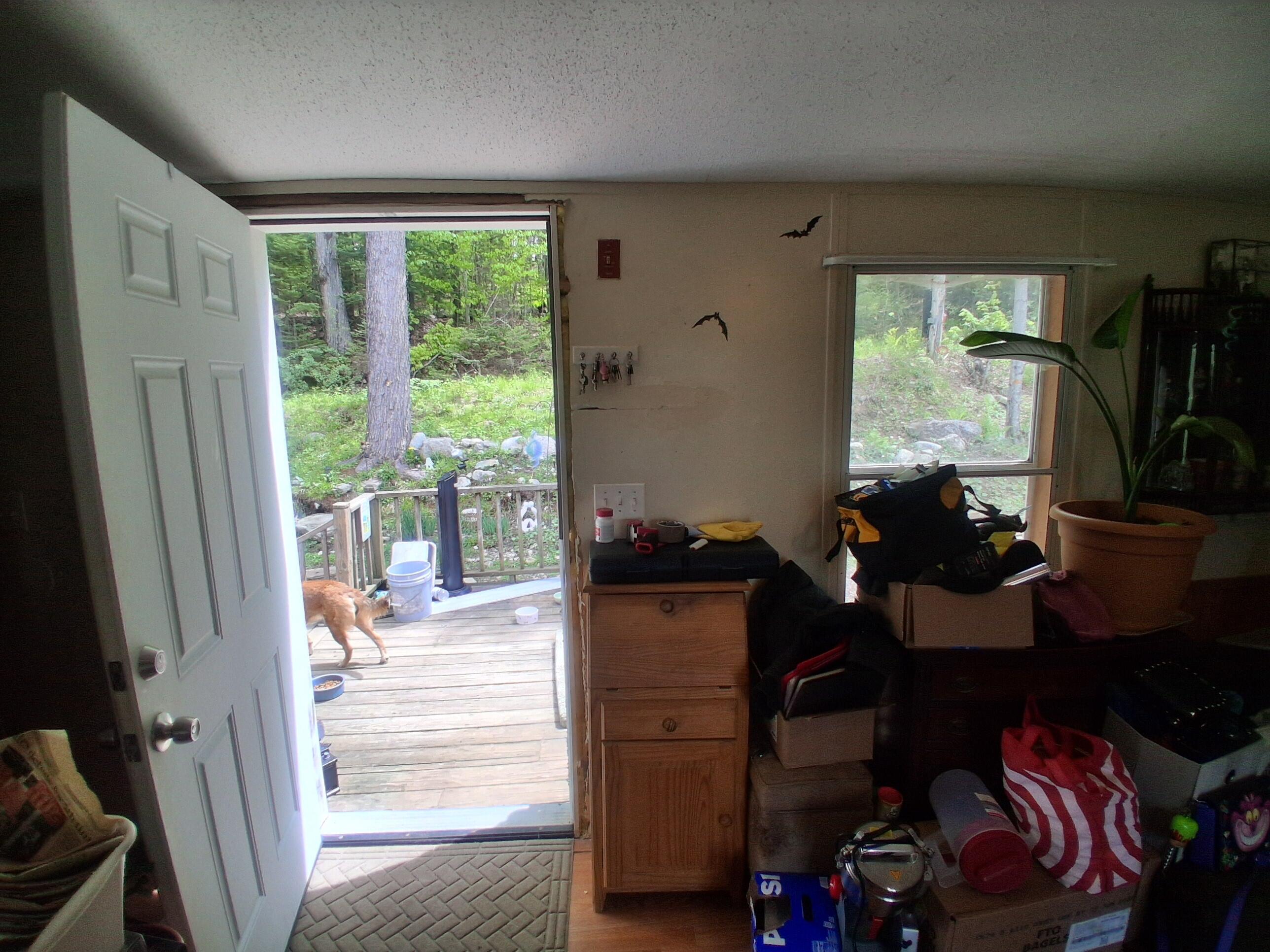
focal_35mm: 17
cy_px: 476
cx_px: 635
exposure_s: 1/181
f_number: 2.2
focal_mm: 1.4
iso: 50
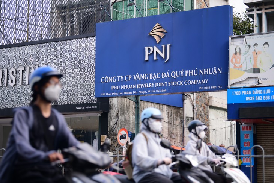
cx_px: 137
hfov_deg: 24.8
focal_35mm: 82
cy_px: 92
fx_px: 624
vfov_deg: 16.7
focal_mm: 82
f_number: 2.8
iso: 200
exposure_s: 1/500
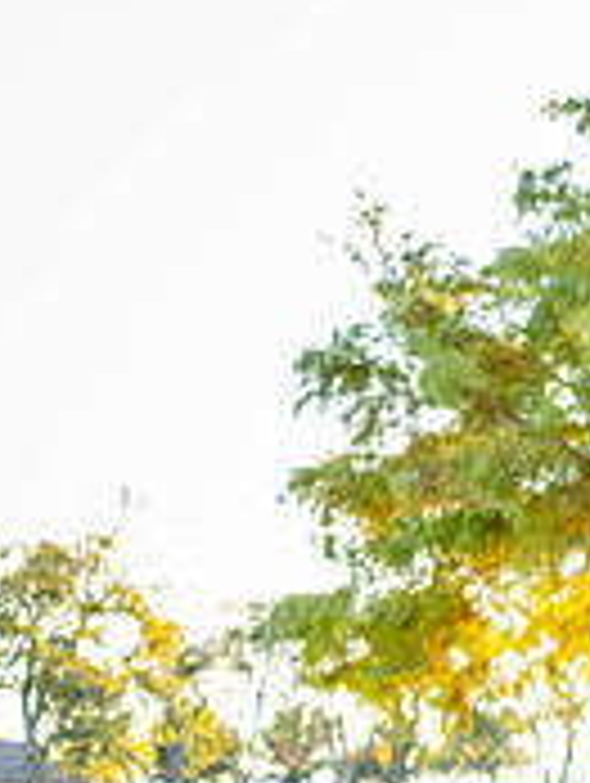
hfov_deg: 11.5
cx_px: 1293
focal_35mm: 112
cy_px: 632
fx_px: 2539
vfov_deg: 17.4
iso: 640
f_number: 2.2
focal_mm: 35
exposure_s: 1/640
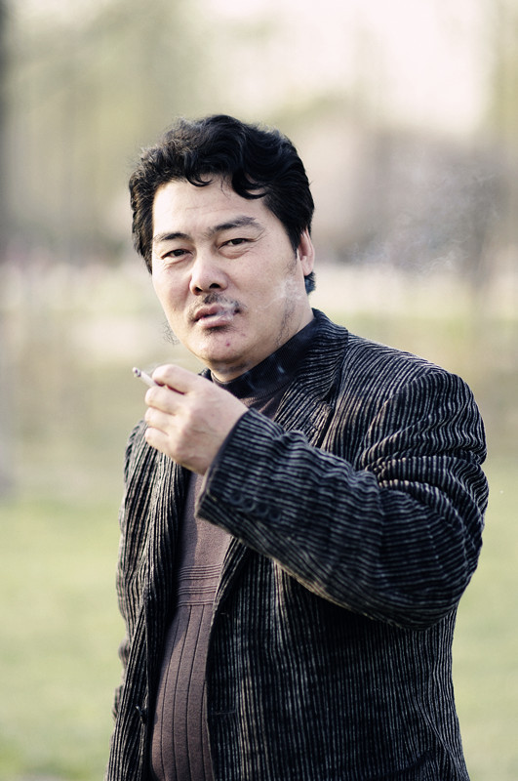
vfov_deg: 16.1
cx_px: 259
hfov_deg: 10.7
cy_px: 390
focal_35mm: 128
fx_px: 2760
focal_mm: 85
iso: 100
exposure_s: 1/250
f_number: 1.4
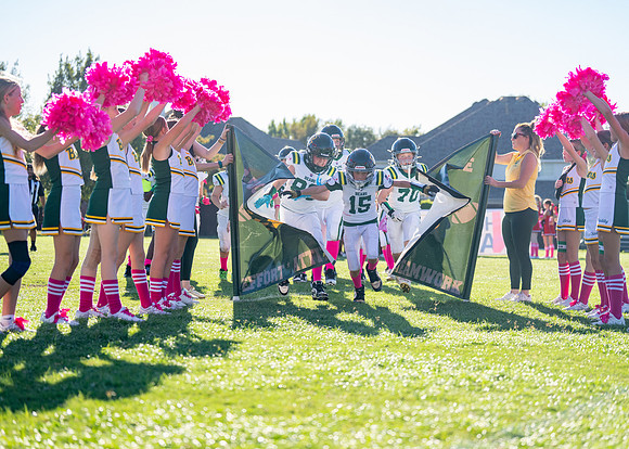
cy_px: 217
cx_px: 348
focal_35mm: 76
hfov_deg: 26.1
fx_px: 1354
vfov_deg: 18.8
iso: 400
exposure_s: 1/3200
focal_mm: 70
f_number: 2.8
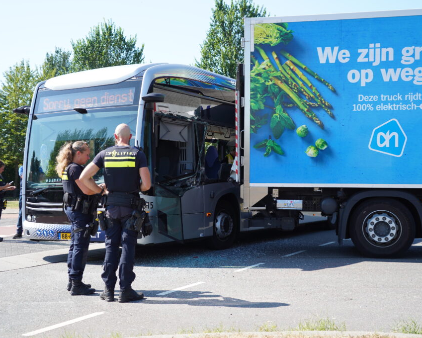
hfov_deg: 42.9
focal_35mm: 43
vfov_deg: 34.9
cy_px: 169
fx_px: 537
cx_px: 217
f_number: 4
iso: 200
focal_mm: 38
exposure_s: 1/500
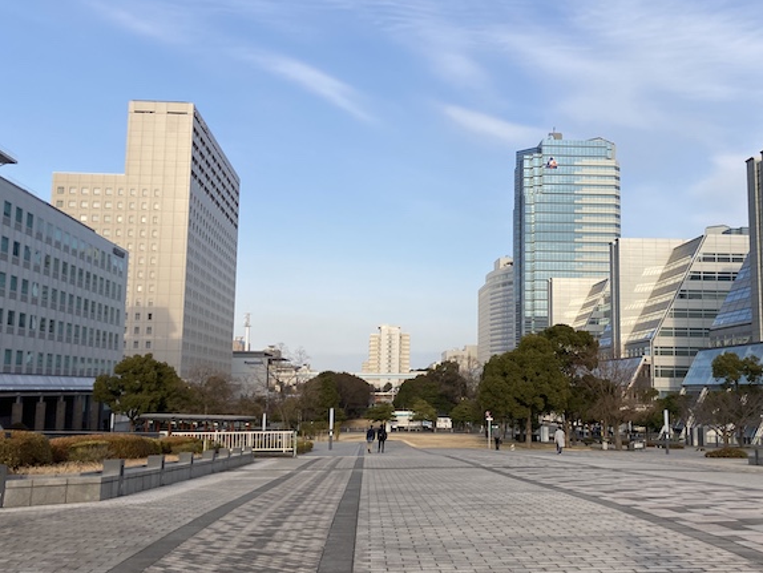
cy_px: 286
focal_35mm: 39
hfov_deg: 47.8
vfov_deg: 36.8
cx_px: 423
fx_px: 860
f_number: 1.8
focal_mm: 3.99
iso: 20
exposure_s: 1/1230
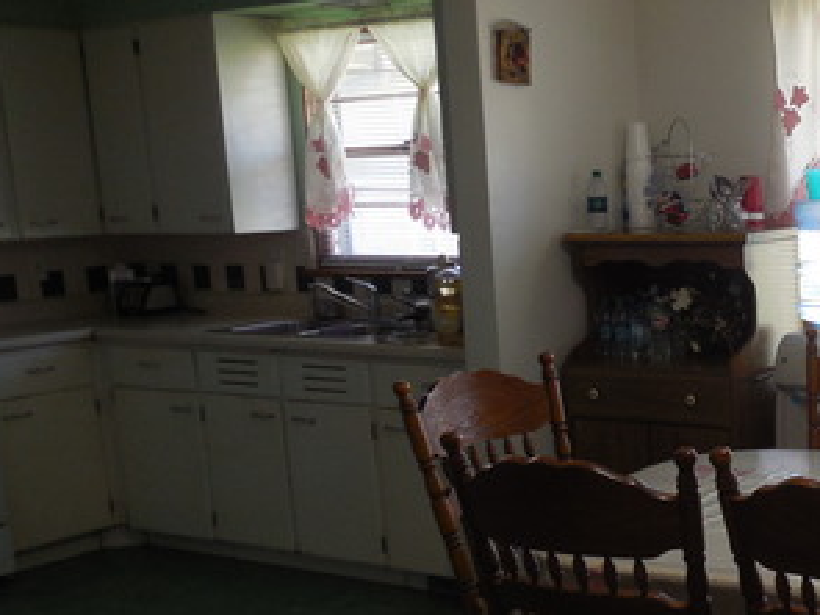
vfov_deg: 26.8
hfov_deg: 33.0
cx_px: 790
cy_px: 443
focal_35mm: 54
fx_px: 1279
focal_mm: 4.5
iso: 180
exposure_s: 1/30
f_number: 3.1
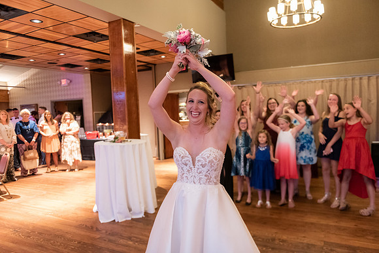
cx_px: 190
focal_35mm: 28
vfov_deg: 46.4
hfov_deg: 65.5
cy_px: 126
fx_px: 295
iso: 6400
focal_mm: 28
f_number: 2.8
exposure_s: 1/60
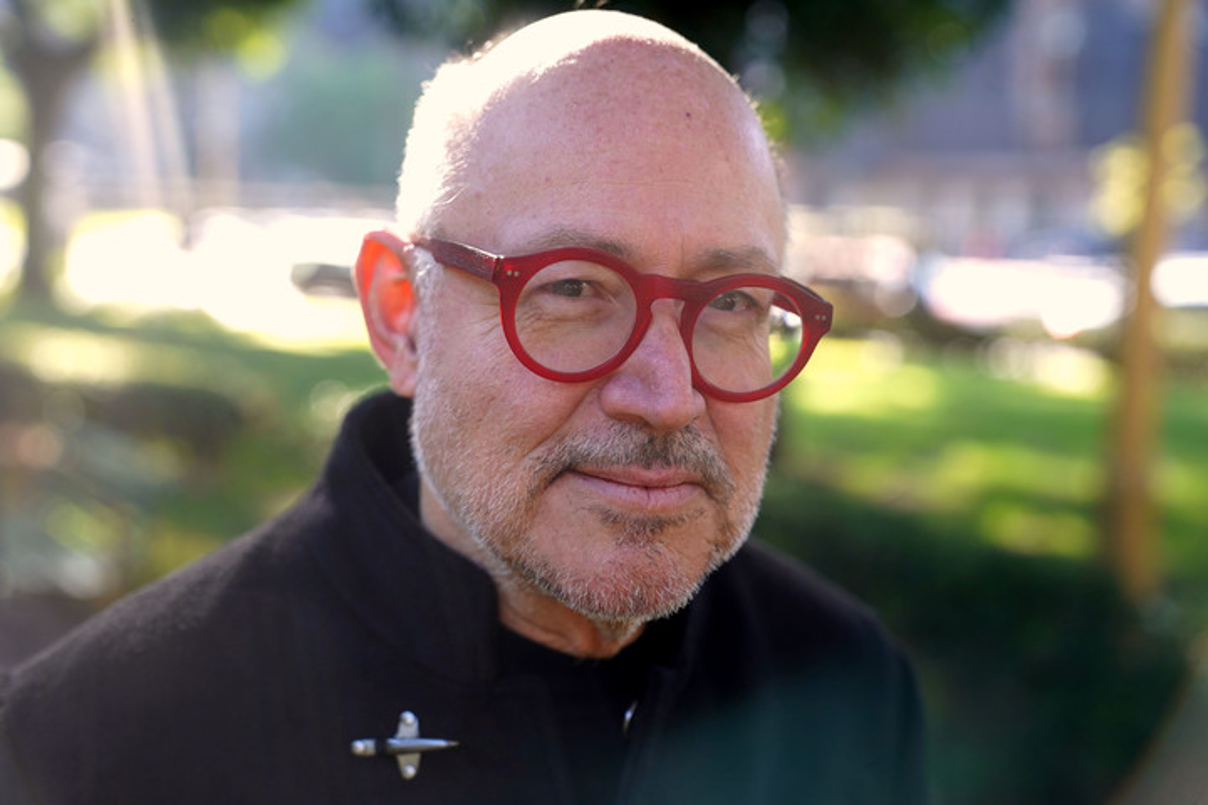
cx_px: 604
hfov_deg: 38.9
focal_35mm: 51
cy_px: 402
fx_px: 1711
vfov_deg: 26.5
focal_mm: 51
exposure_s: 1/500
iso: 400
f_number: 2.8
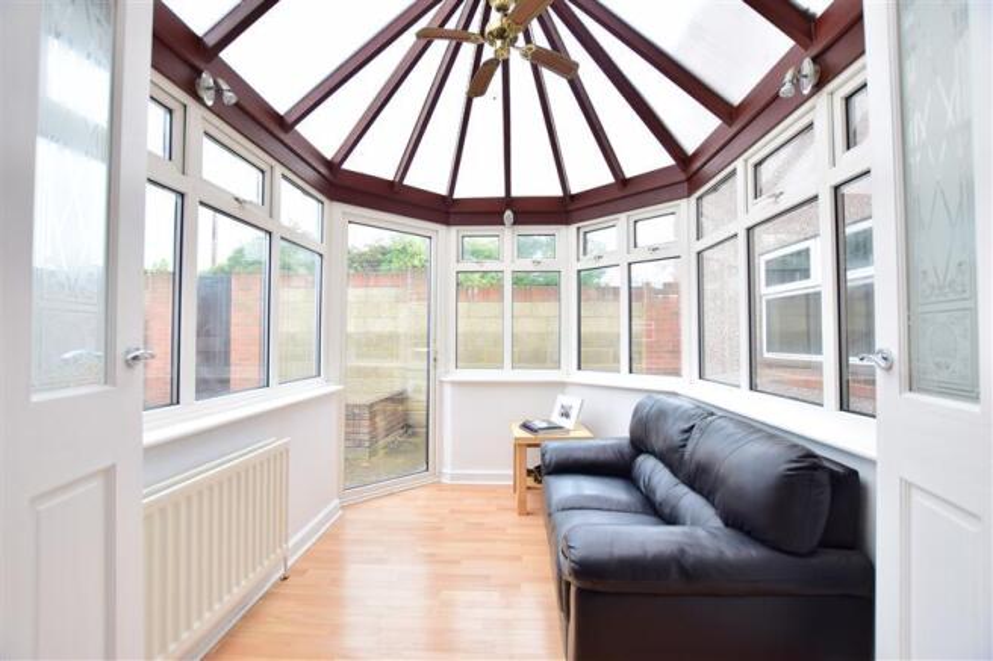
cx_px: 496
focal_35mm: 15
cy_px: 330
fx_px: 414
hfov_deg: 100.4
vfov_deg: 77.3
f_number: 5
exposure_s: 1/100
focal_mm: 10
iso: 200
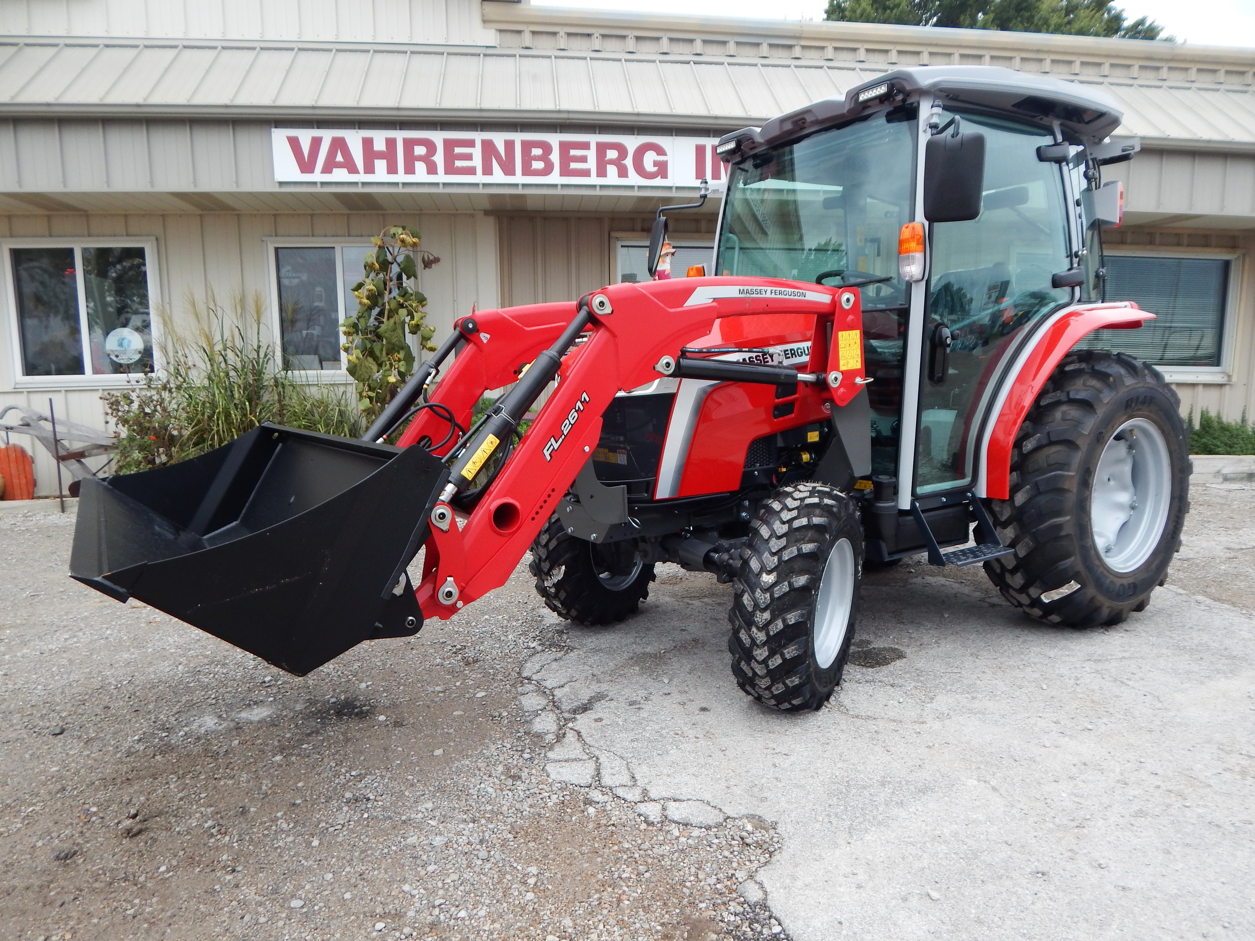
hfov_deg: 76.4
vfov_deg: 61.1
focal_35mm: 22
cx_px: 628
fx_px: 798
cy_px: 470
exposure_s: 1/80
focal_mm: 4
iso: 125
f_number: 3
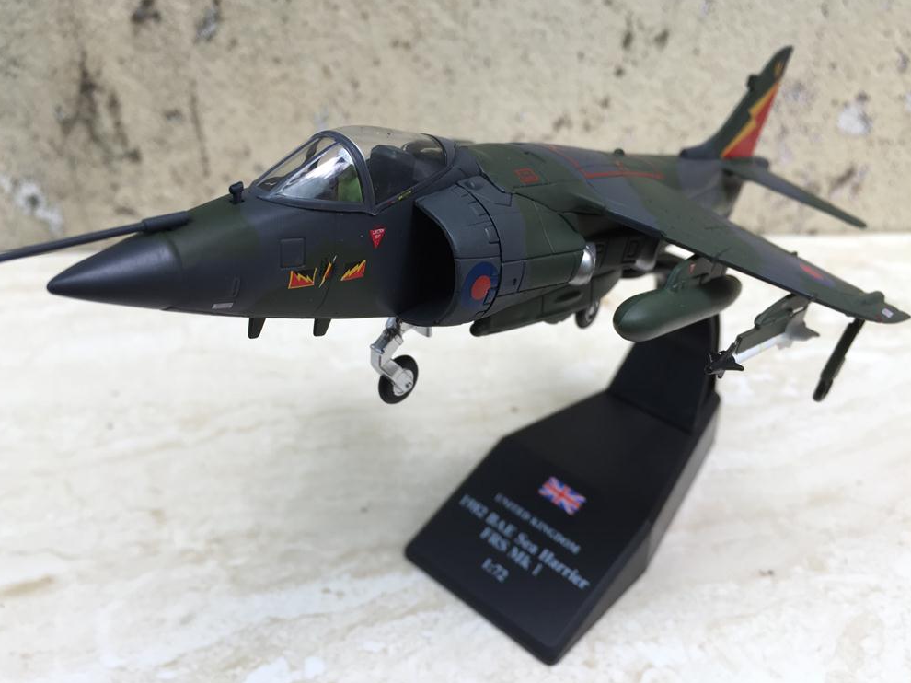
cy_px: 333
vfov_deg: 46.8
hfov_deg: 60.0
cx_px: 446
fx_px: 789
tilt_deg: -34.6
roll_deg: -2.8
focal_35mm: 30
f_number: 2.2
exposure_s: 1/100
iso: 40
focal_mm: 4.15
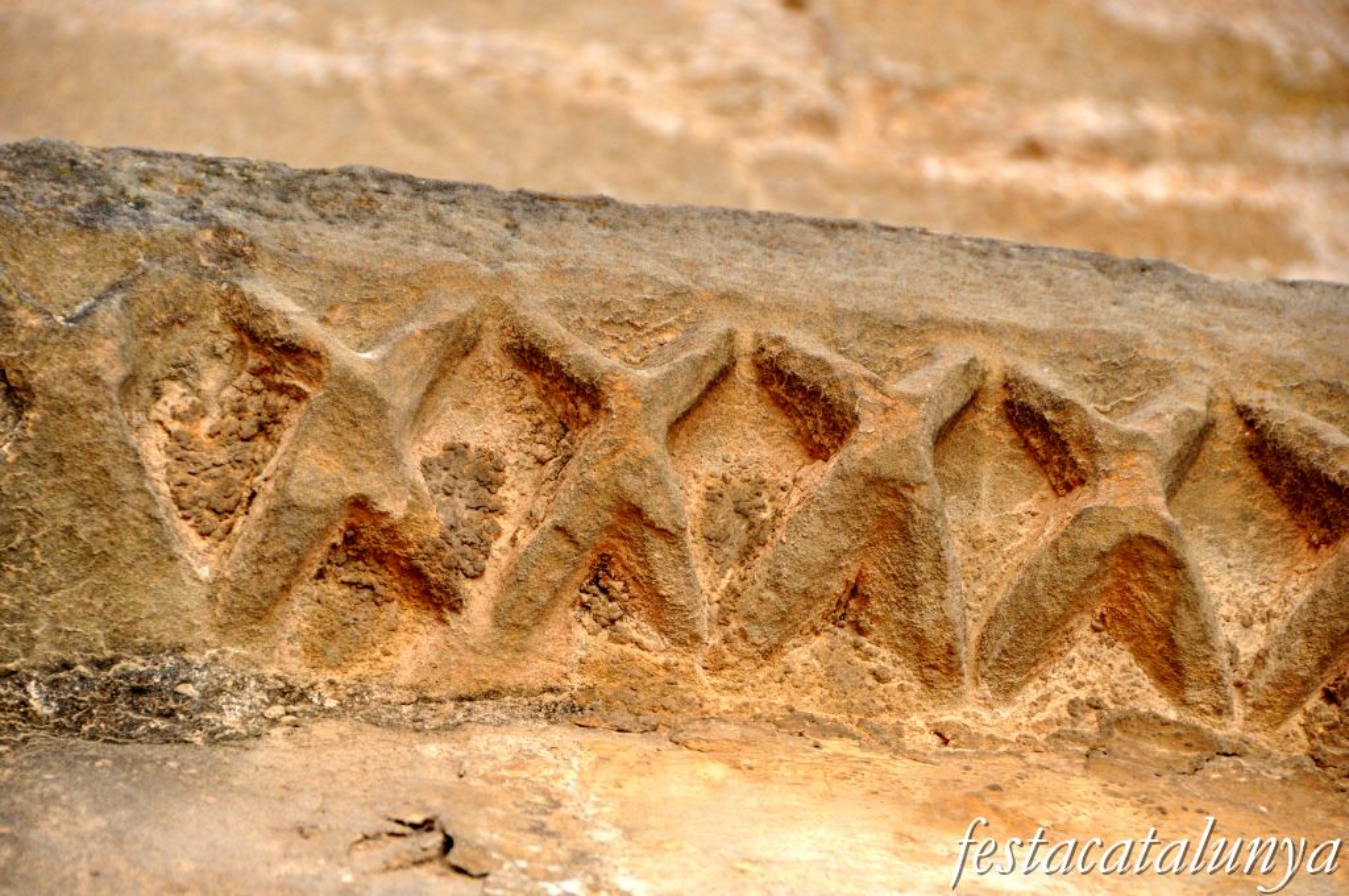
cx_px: 674
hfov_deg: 6.9
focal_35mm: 300
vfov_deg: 4.6
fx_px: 11227
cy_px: 448
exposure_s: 1/640
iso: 640
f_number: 6.3
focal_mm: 200
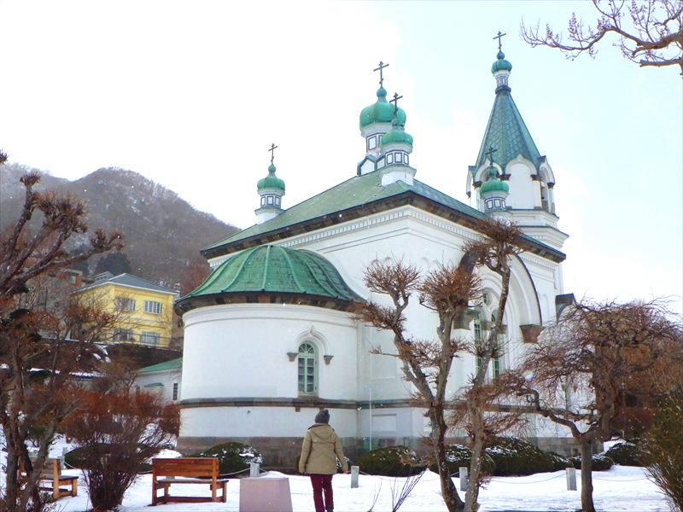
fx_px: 671
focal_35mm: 34
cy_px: 256
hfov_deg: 54.0
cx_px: 342
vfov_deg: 41.8
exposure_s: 1/1500
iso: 250
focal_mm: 7.5
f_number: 5
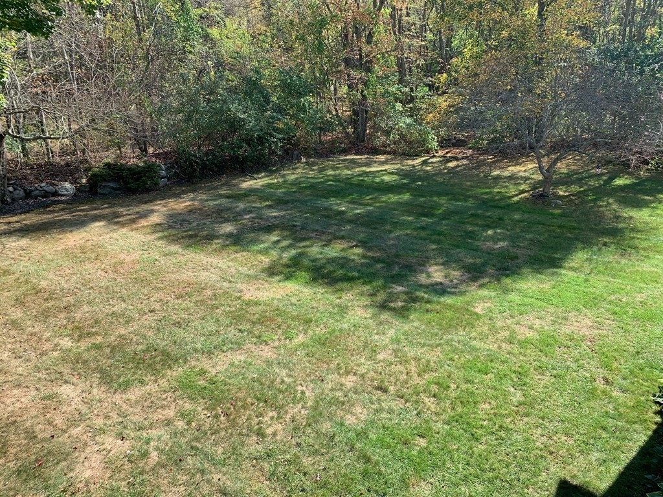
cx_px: 332
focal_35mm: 26
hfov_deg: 67.3
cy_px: 248
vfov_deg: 53.1
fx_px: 498
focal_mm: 4.25
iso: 25
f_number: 1.8
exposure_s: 1/495
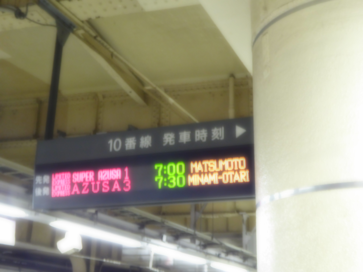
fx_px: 524
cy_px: 136
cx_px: 182
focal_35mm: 50
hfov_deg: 38.2
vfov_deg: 29.1
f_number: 4.1
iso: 400
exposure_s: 1/6
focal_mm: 9
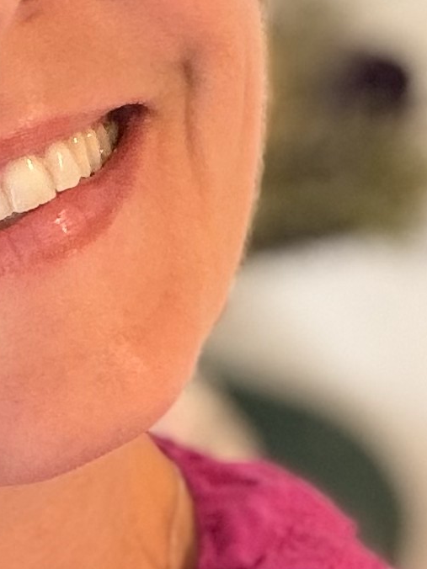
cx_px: -249
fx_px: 2253
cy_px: 408
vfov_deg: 14.4
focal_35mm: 137
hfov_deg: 10.4
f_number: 1.9
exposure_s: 1/36
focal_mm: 2.71
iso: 400
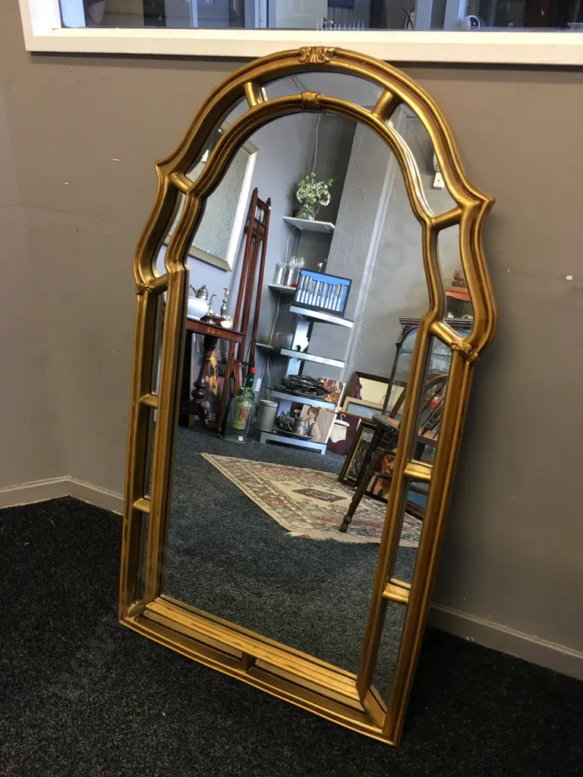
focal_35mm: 29
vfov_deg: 61.7
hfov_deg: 48.2
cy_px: 388
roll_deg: -1.8
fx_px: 651
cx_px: 292
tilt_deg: -26.6
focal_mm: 4.15
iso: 50
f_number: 2.2
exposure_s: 1/17
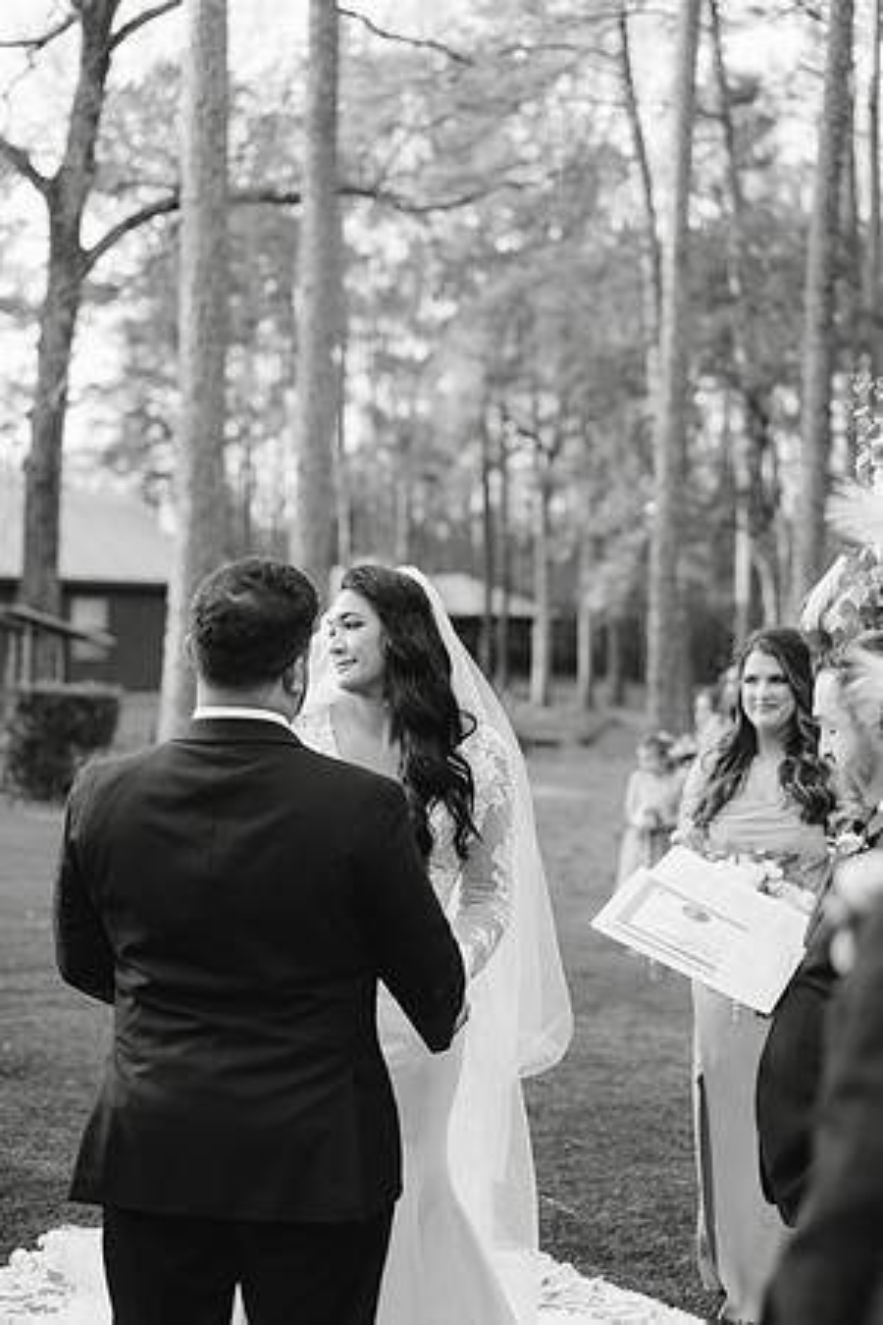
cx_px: 442
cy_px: 662
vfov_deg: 39.6
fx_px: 1839
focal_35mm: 50
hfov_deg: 27.0
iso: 400
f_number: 2.2
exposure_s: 1/500
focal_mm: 50
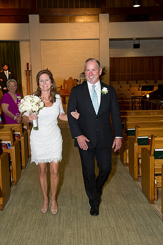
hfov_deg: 28.0
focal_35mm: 48
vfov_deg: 41.2
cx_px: 82
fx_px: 327
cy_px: 122
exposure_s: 1/160
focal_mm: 48
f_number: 5.6
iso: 1600
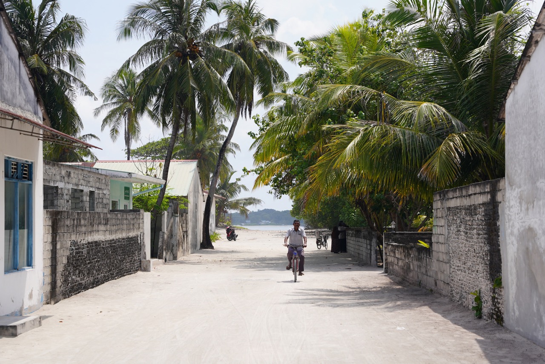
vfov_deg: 19.5
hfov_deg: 28.8
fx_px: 1060
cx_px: 272
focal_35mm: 70
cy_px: 182
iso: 80
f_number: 5
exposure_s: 1/640
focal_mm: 70
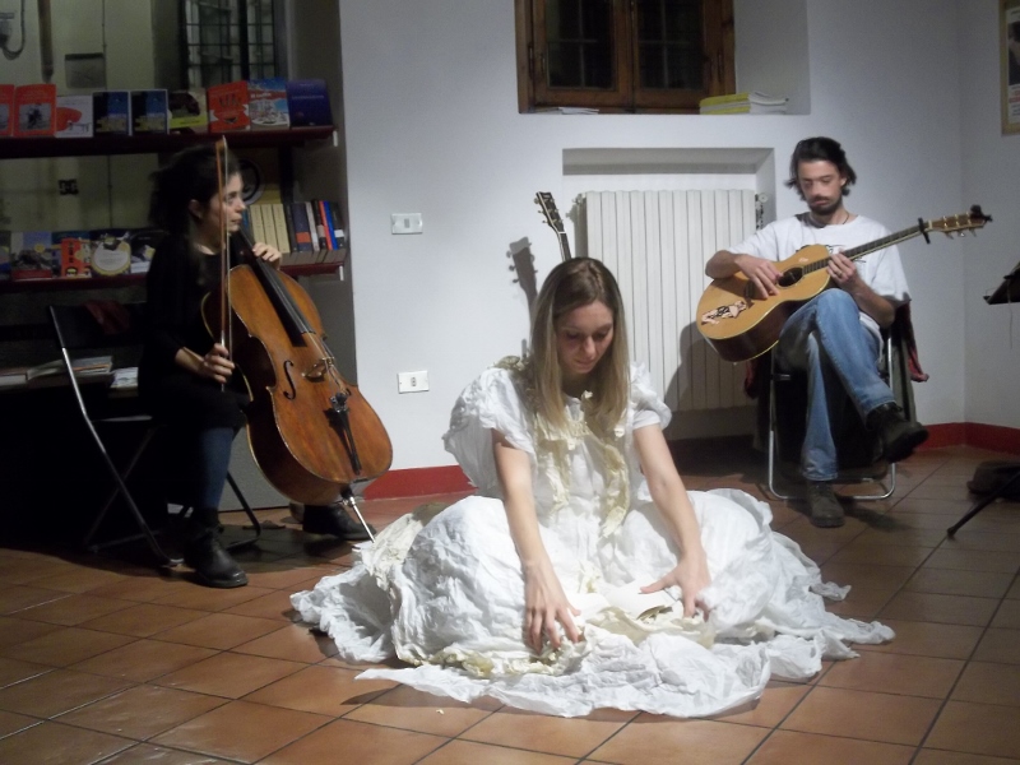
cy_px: 382
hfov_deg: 42.9
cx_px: 510
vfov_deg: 32.9
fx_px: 1297
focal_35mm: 44
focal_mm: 7.8
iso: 276
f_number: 4.5
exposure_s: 1/8
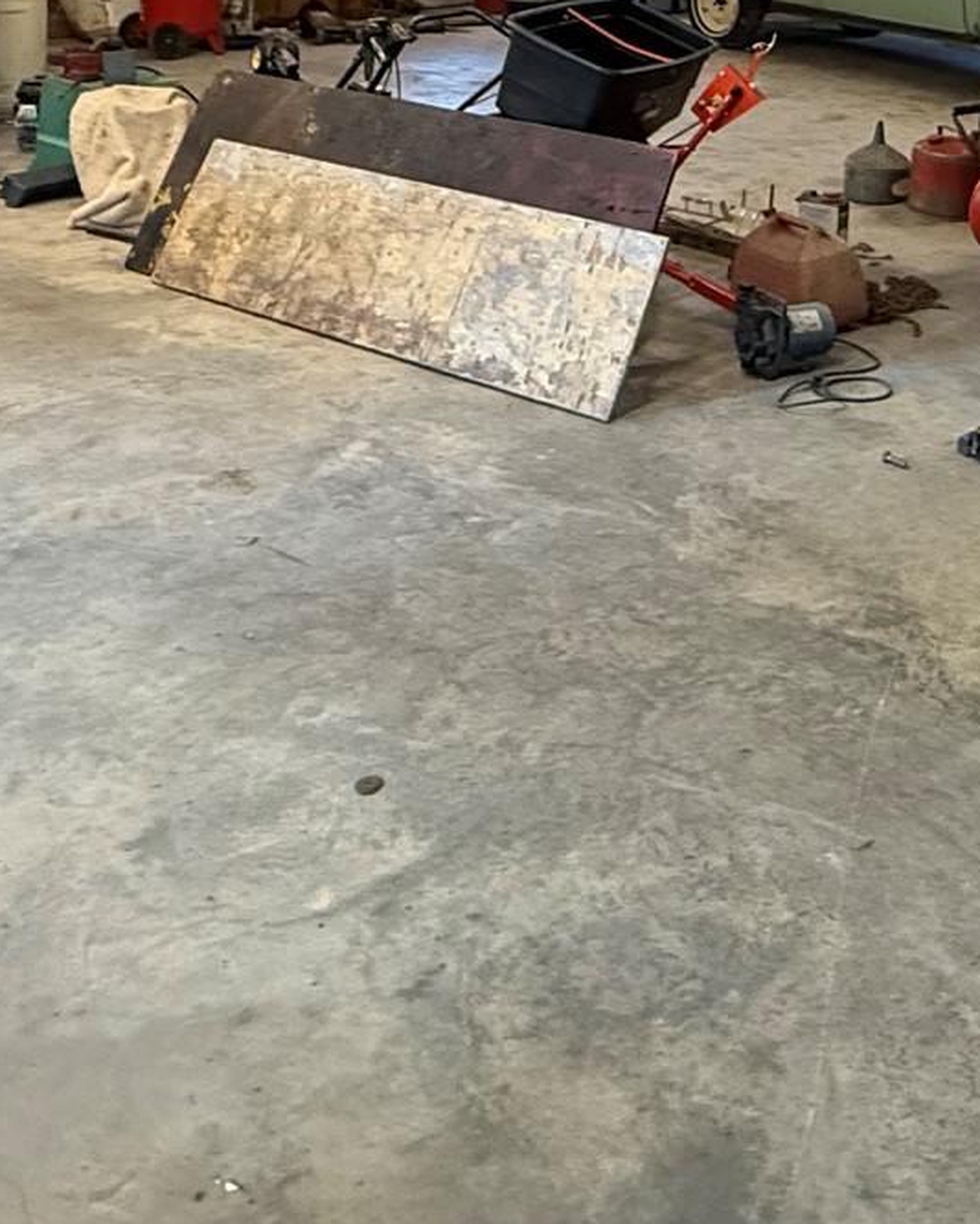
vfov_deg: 36.1
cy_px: -169
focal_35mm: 42
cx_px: 787
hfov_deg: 34.6
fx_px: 1522
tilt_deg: +0.7
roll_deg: -2.4
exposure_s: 1/120
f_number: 2.2
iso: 640
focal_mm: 2.22
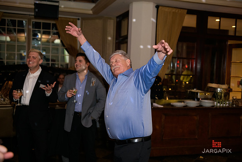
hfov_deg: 46.4
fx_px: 282
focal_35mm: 42
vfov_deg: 31.9
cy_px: 81
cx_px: 121
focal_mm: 42
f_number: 3.2
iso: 1600
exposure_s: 1/125
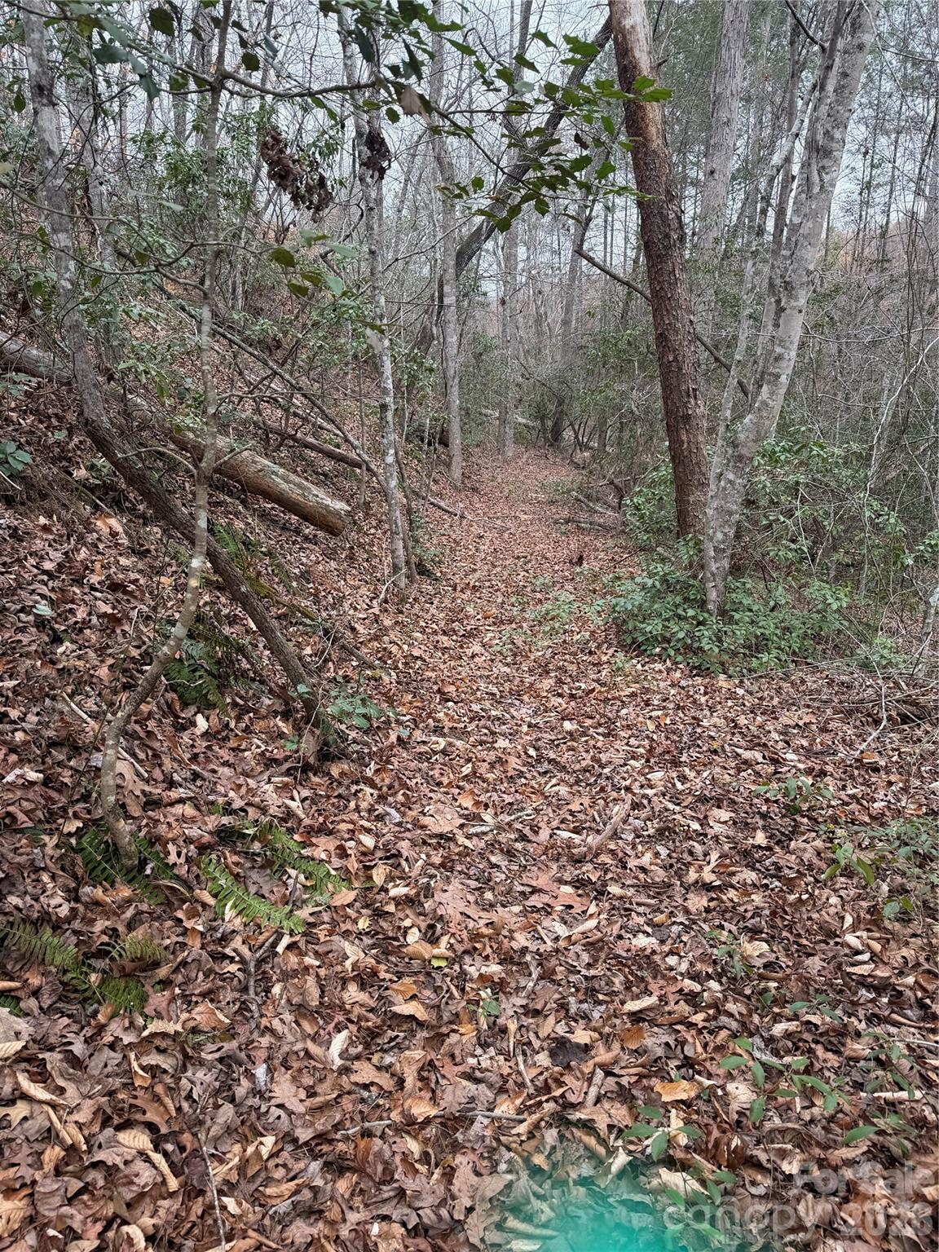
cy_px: 626
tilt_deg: -16.6
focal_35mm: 24
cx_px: 470
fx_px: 868
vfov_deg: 71.6
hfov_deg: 56.8
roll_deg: +0.1
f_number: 1.78
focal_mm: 6.76
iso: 80
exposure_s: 1/575
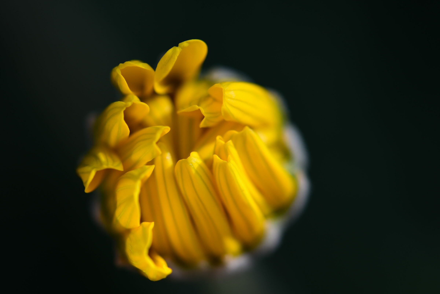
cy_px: 147
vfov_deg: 8.7
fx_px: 1925
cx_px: 220
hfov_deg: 13.0
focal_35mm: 158
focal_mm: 105
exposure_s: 1/125
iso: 100
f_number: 11
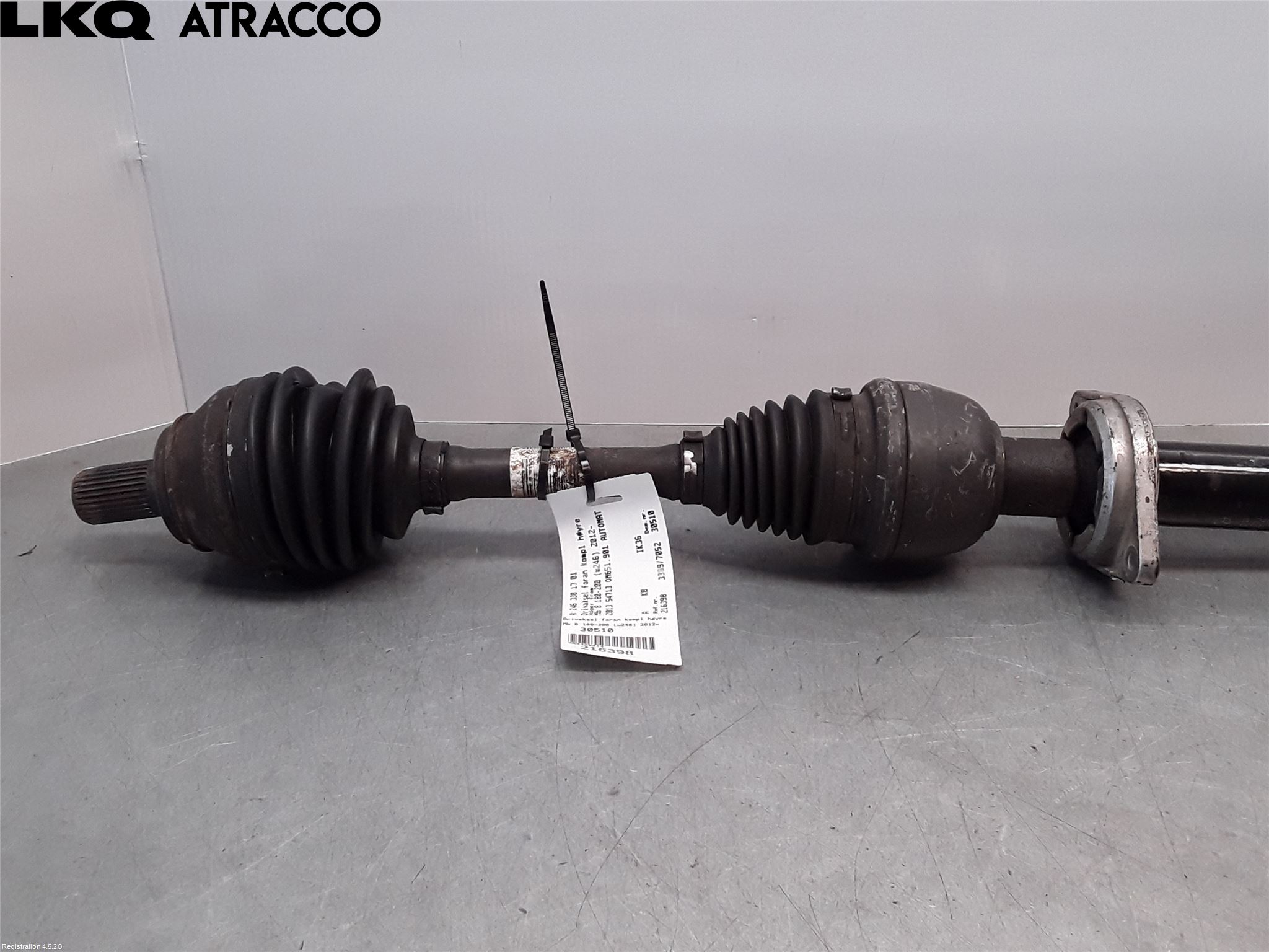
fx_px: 1026
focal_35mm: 28
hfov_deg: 63.4
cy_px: 476
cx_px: 634
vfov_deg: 49.7
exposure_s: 1/167
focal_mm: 2.91
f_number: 1.9
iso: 100
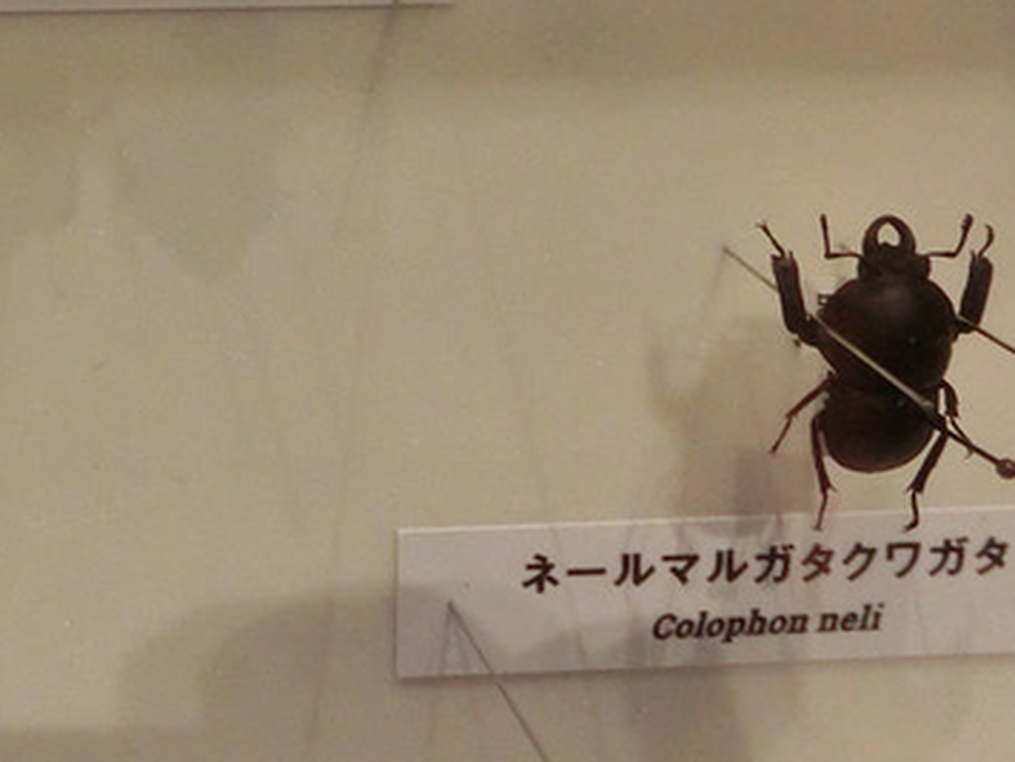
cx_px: 134
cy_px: 26
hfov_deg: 29.6
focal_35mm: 63
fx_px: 1847
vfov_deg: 22.5
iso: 640
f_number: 3
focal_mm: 5
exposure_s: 1/125
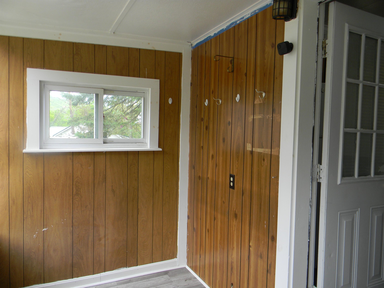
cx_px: 192
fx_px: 311
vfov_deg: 49.7
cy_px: 144
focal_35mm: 28
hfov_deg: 63.4
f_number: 3.5
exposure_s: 1/52.8
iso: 80
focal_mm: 5
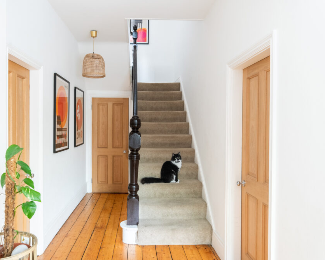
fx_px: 269
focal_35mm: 28
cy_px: 131
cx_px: 139
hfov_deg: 61.9
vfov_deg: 51.5
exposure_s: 1/4
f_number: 8
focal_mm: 24
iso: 1000
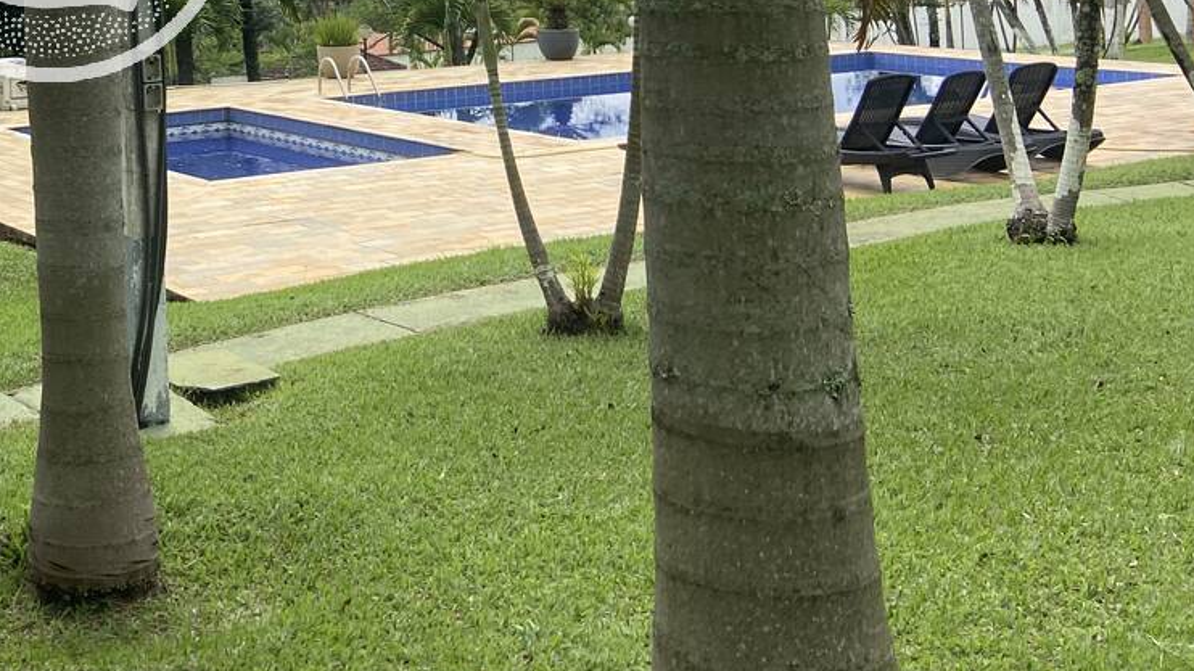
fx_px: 1741
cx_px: 50
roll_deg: +1.3
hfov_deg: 35.0
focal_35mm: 55
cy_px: -143
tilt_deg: +1.9
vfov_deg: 20.4
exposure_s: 1/1522
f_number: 1.8
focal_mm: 4.25
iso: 32
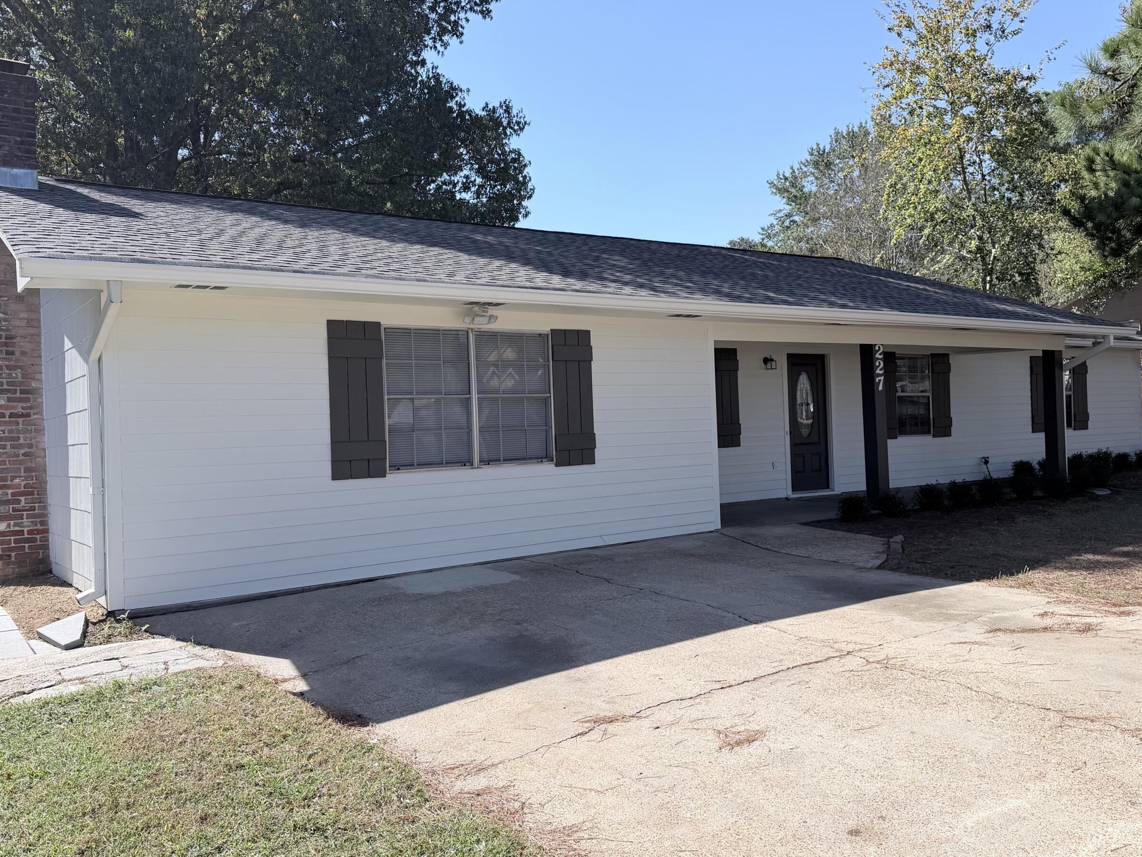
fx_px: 990
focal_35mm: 30
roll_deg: +2.4
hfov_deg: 60.0
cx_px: 581
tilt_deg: +0.3
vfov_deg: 46.8
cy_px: 410
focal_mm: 6.76
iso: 80
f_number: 1.78
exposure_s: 1/3425
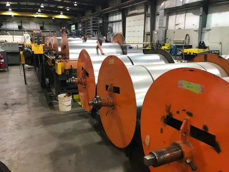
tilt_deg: -12.9
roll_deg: +0.8
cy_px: 86
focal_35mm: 28
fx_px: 185
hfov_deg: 63.4
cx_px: 114
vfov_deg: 49.7
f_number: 1.8
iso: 50
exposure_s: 1/15
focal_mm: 3.99
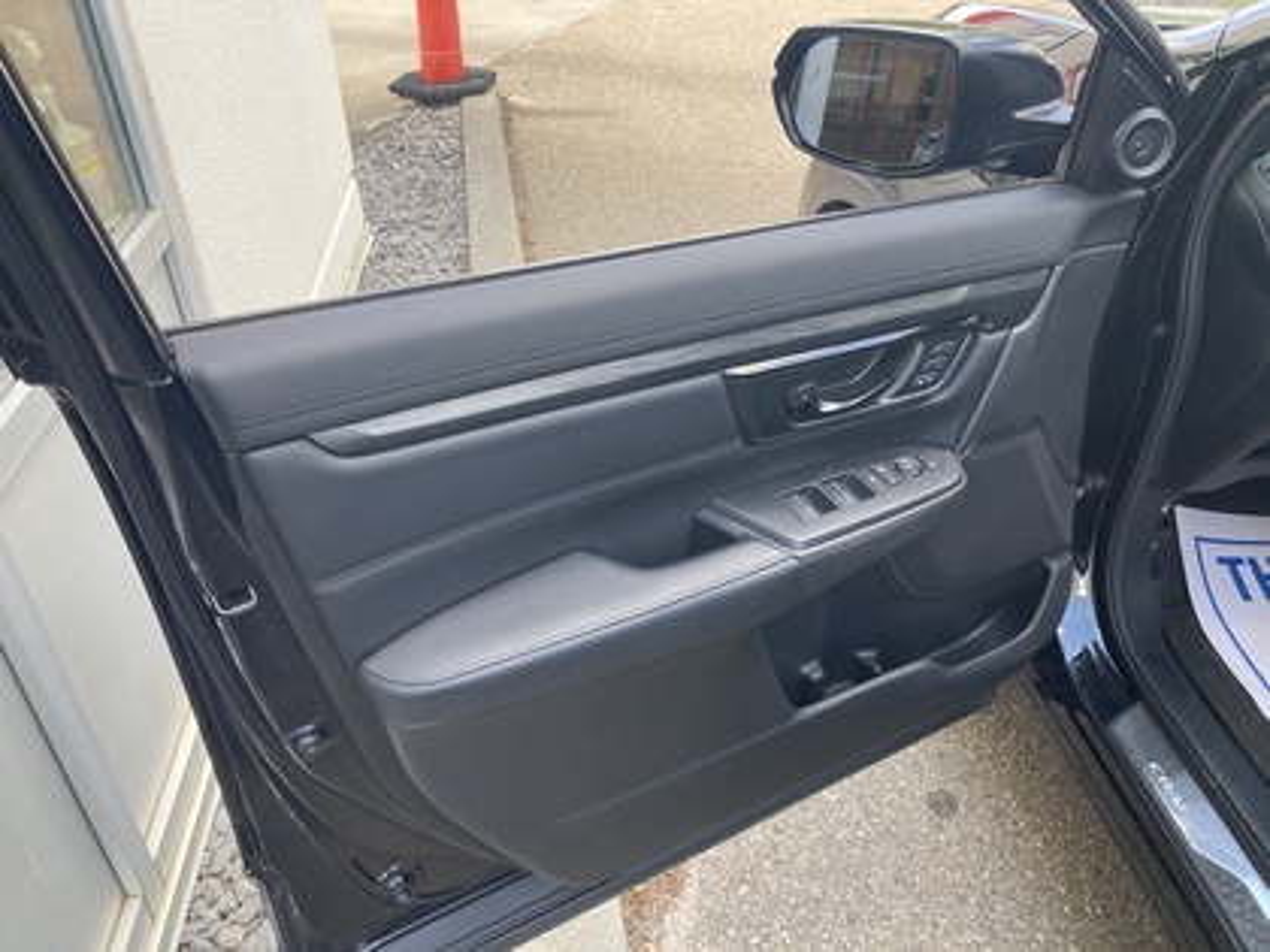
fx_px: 1027
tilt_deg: -35.2
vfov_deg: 49.7
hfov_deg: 63.4
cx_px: 635
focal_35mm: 28
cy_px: 476
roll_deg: +1.6
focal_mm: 3.99
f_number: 1.8
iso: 32
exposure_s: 1/121
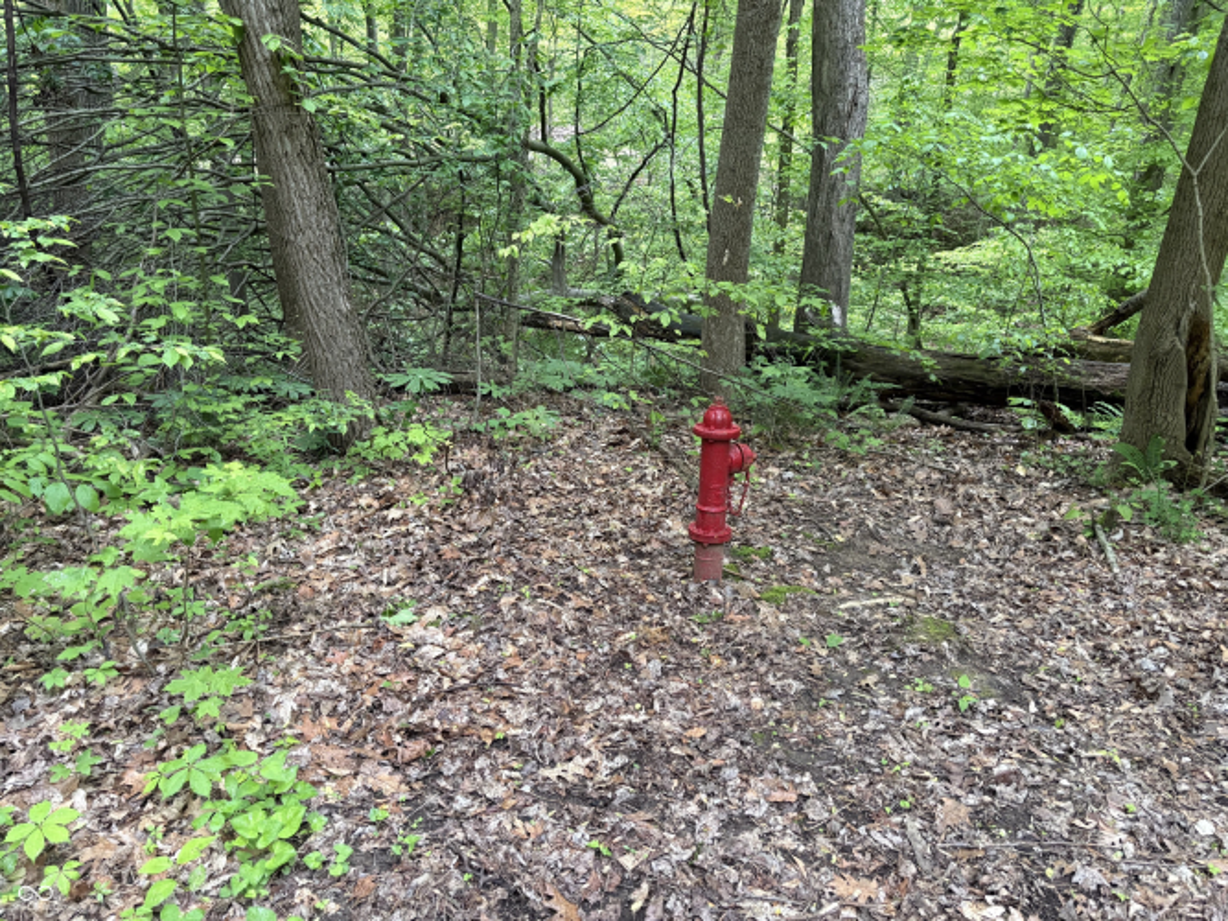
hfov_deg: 67.3
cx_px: 614
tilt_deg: -20.8
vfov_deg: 53.0
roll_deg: -2.5
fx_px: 922
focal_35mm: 26
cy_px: 460
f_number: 1.6
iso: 250
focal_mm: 5.96
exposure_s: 1/60
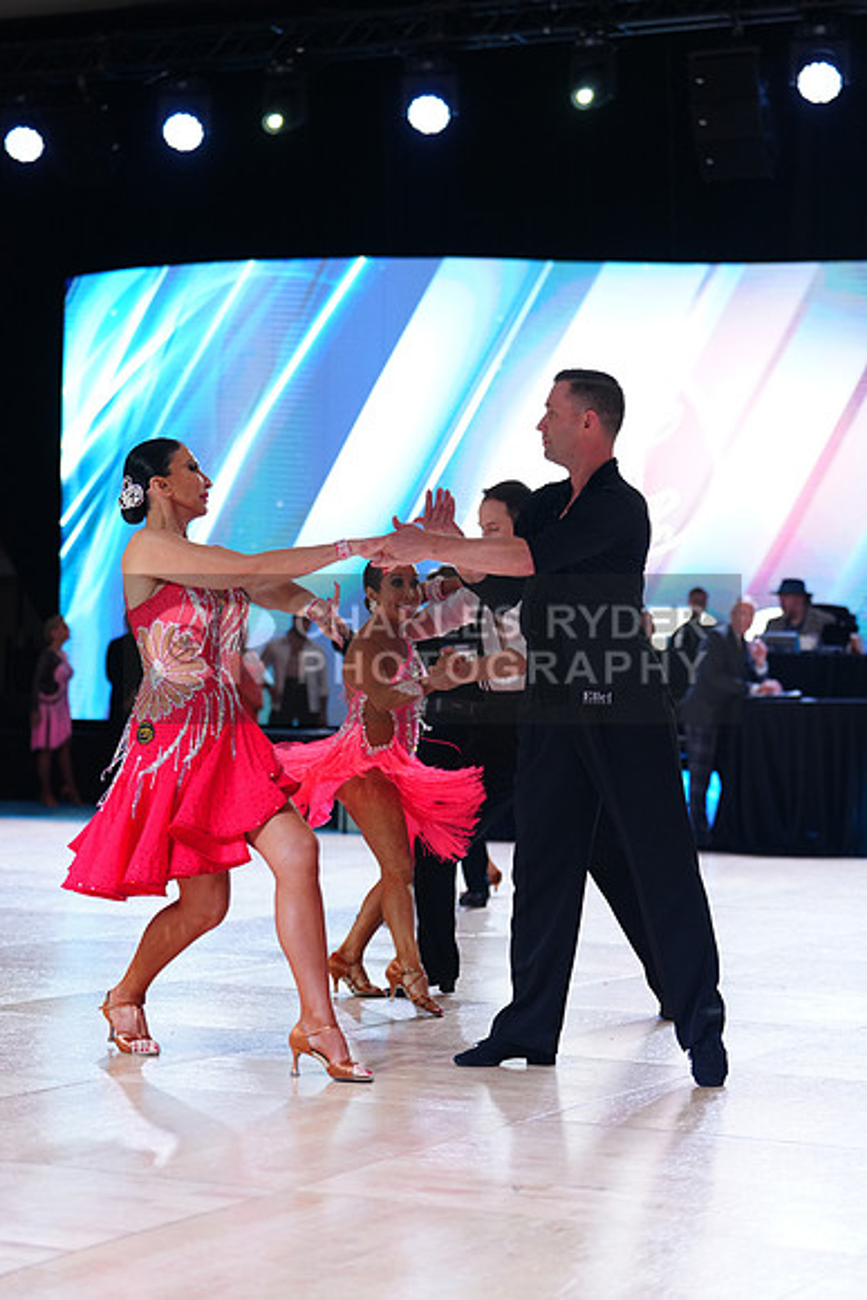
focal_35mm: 79
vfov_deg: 25.7
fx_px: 2852
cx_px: 434
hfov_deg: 17.3
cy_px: 650
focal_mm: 79
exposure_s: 1/400
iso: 1000
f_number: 2.8
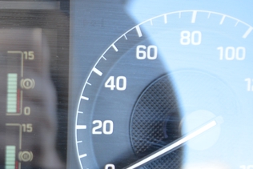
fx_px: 548
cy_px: 154
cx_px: -130
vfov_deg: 17.2
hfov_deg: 21.6
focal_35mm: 78
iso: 500
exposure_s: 1/60
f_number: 4
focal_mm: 24
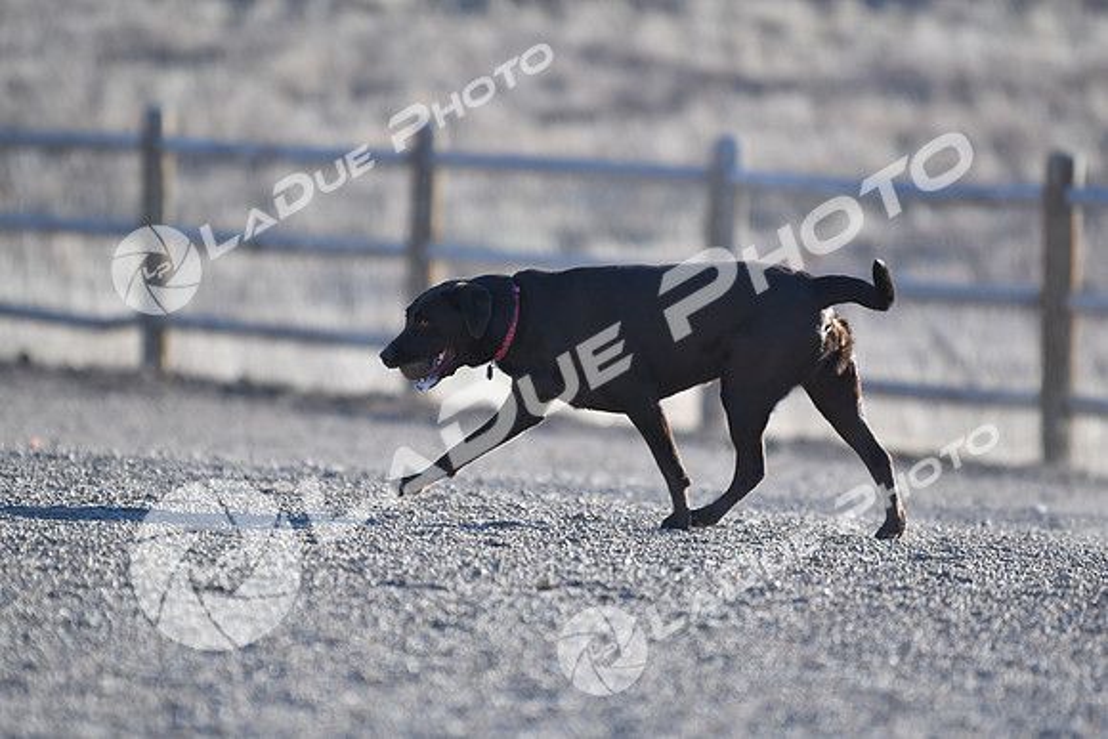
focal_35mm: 300
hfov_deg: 6.9
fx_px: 9235
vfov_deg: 4.6
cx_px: 554
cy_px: 370
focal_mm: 200
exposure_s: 1/4000
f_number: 2.8
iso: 450
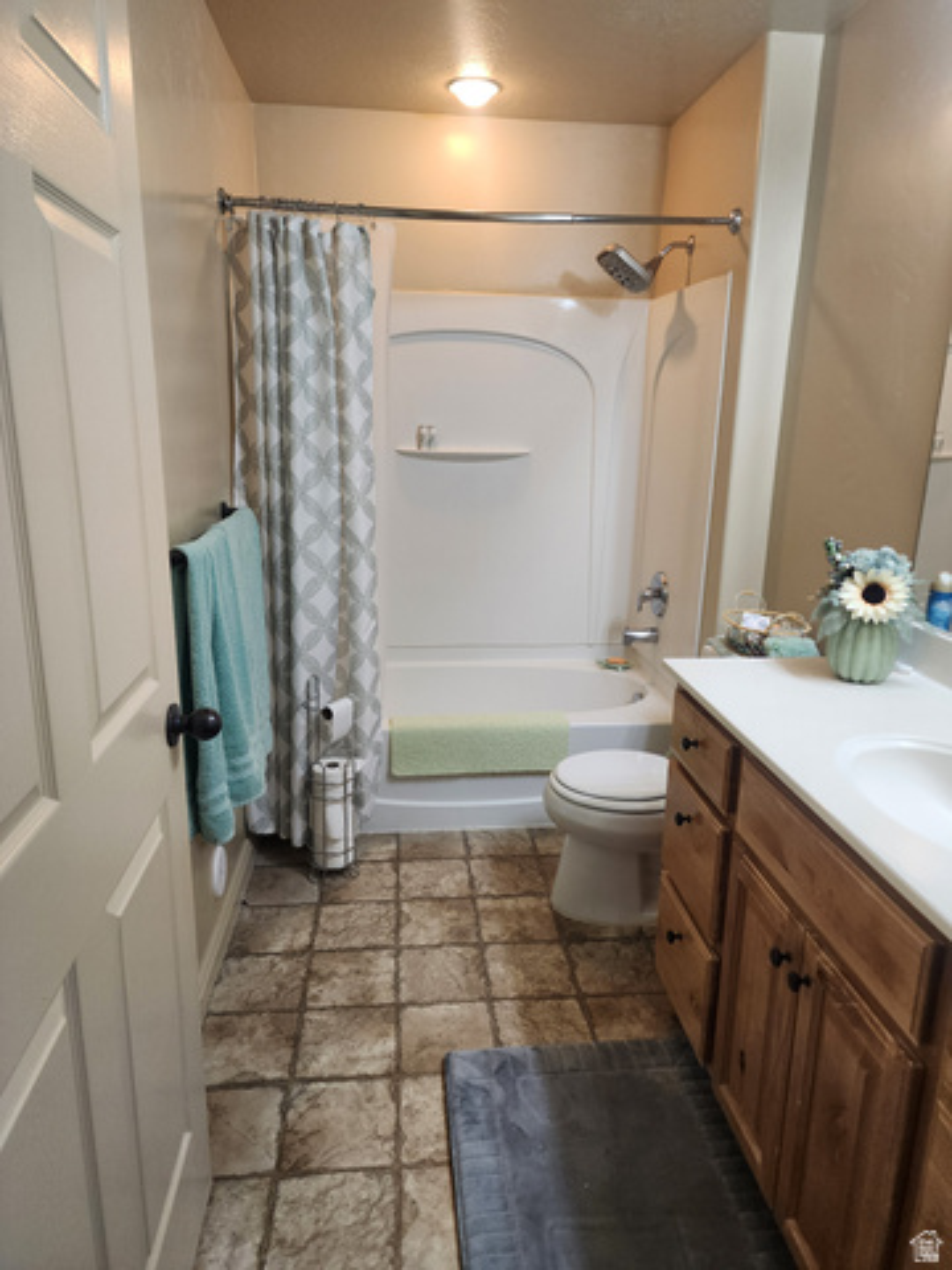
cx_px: 476
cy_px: 635
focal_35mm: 23
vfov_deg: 73.9
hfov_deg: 58.9
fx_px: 843
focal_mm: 6.4
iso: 200
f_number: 1.8
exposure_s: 1/120
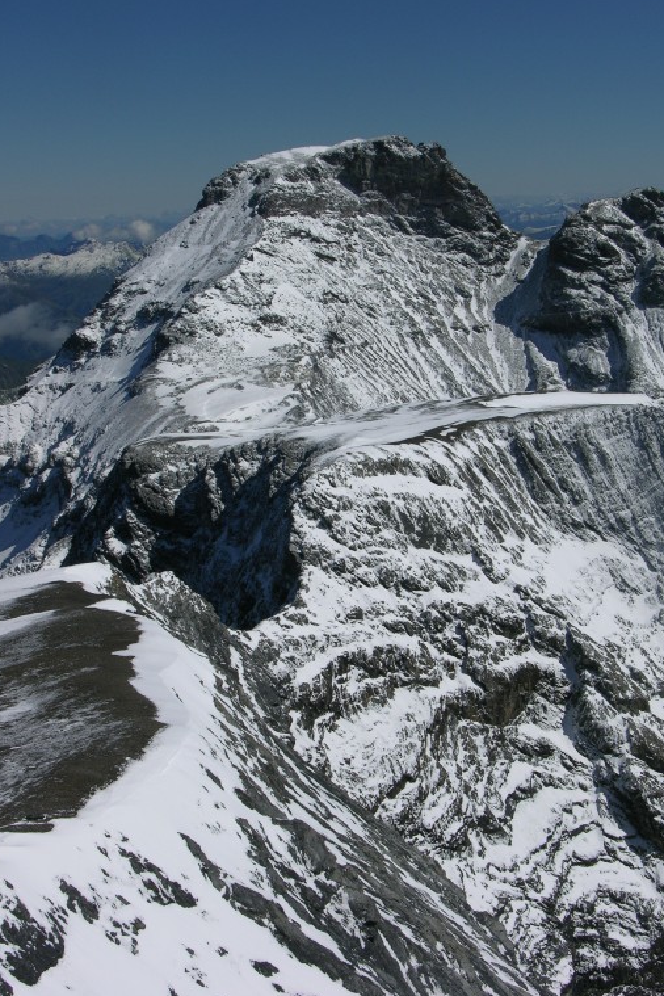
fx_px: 1688
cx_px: 345
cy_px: 497
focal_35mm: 61
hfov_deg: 22.3
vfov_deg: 32.9
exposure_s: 1/598
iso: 50
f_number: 7.9
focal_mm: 14.7
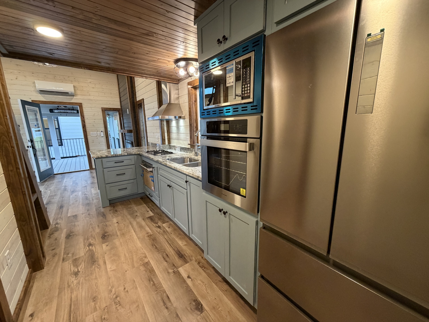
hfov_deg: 102.1
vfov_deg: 85.7
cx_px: 214
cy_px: 161
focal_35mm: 14
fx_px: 174
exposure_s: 1/60
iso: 320
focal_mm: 2.22
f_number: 2.2
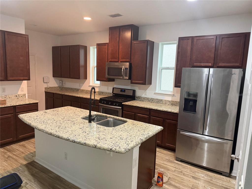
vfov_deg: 56.8
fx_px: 175
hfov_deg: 71.6
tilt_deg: -7.5
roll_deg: -1.8
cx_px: 126
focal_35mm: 24
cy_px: 94
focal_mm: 6.76
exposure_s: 1/60
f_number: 1.78
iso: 400
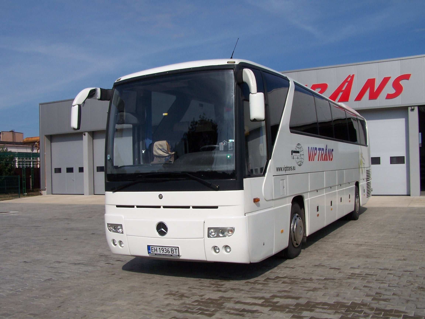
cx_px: 212
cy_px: 160
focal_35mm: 38
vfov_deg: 37.7
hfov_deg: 49.0
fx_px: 467
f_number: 5.6
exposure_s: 1/750
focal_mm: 6.3
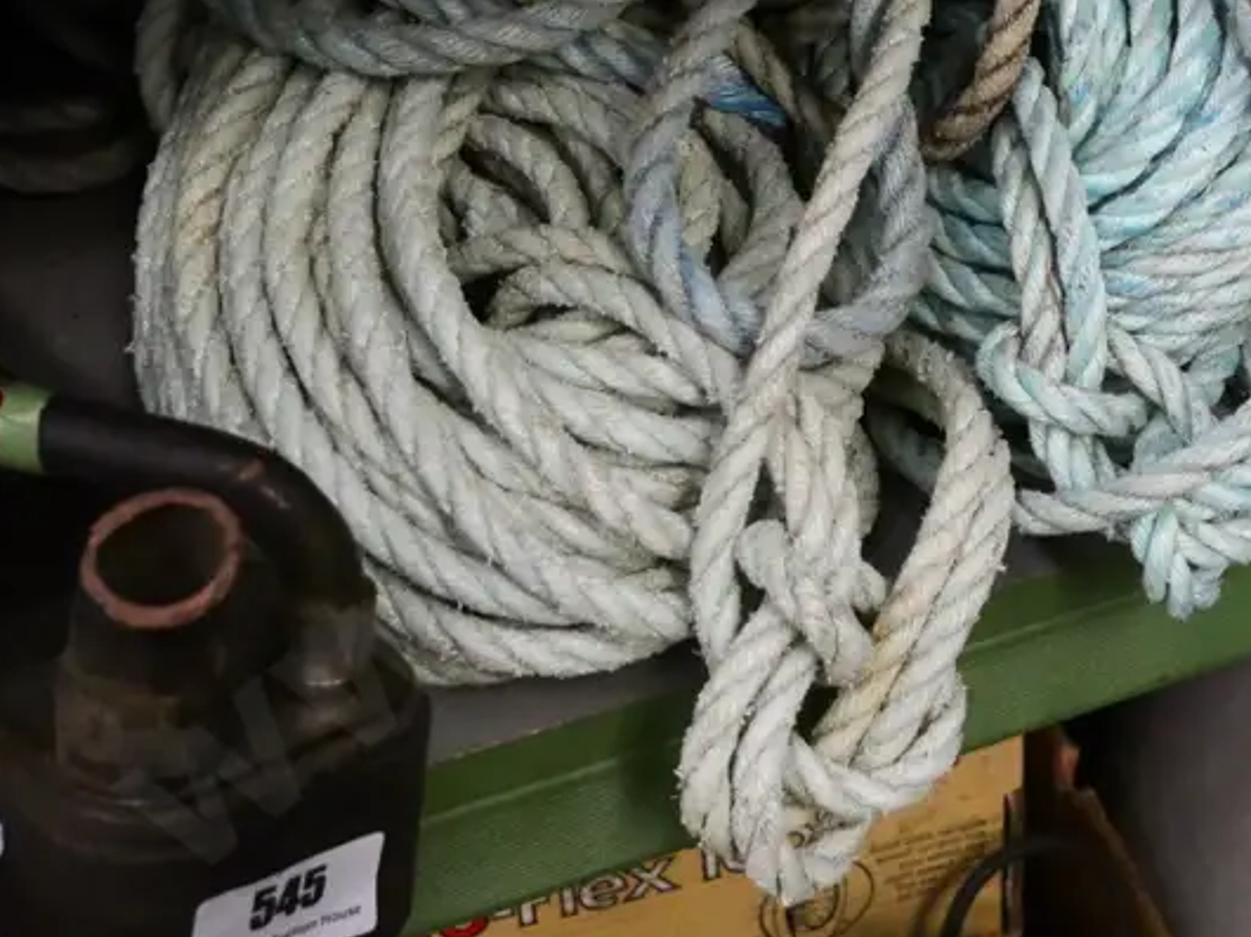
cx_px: 1107
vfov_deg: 24.6
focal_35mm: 58
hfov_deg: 31.8
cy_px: 113
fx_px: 2095
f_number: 3.7
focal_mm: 15
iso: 6400
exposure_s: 1/500
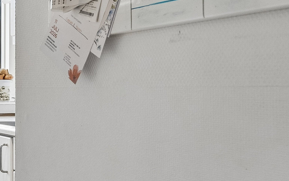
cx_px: -167
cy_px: 78
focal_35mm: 59
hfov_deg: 24.7
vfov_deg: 22.0
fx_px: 465
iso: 400
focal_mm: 15
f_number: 5.6
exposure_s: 1/200
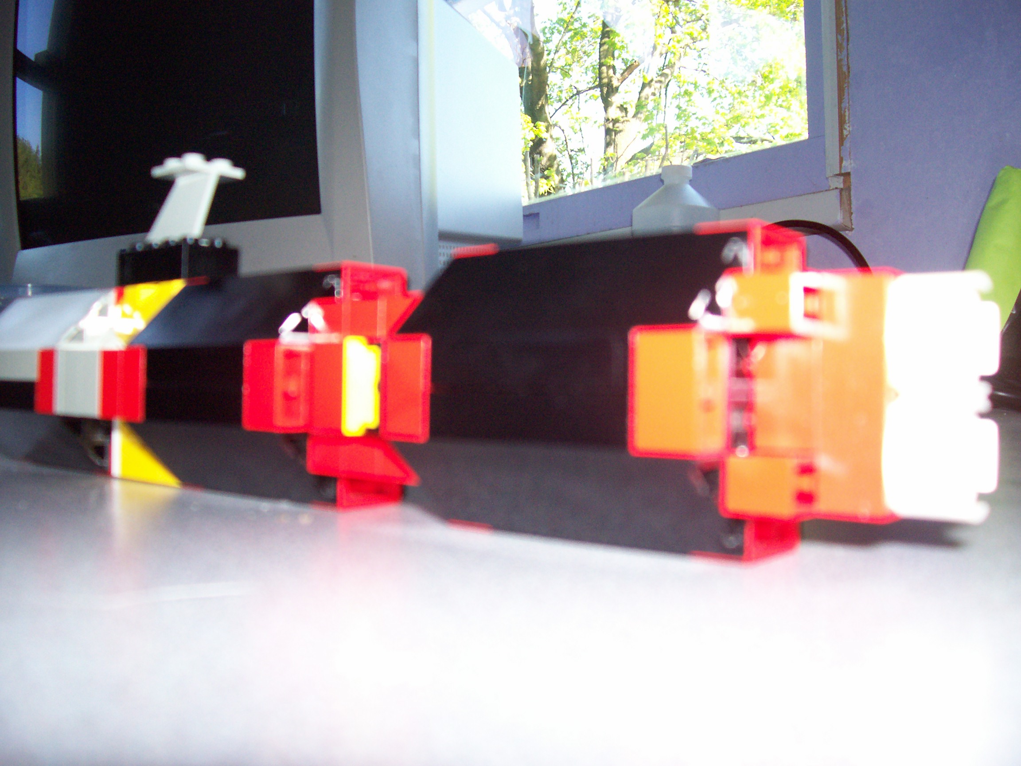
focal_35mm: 34
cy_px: 383
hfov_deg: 54.0
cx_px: 510
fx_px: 1003
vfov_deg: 41.8
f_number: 2.7
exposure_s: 1/112
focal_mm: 5.6
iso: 140
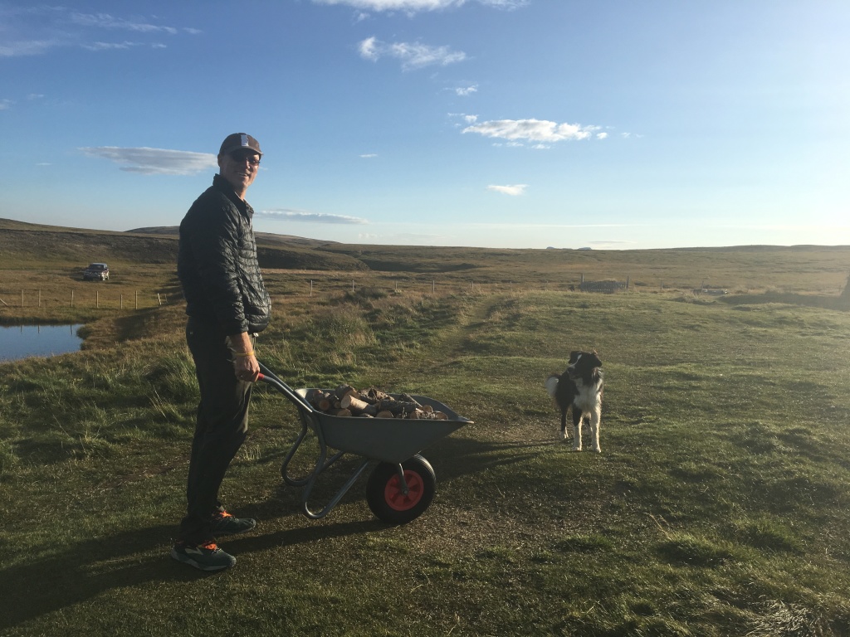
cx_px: 425
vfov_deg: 48.2
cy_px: 318
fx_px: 712
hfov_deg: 61.7
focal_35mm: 29
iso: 25
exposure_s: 1/1832
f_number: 2.2
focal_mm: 4.15
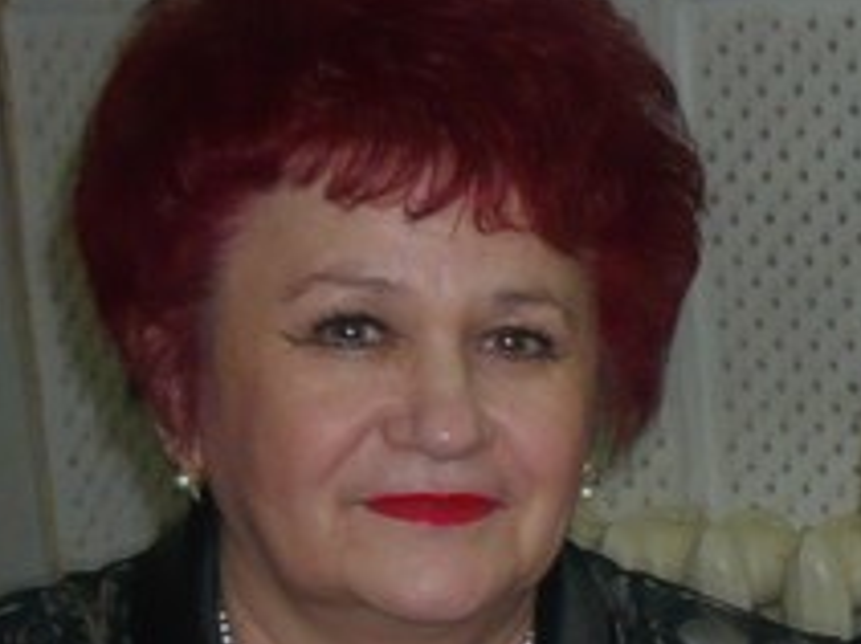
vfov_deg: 11.2
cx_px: 1428
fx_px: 3207
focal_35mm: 129
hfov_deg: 14.0
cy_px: 868
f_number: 3.1
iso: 100
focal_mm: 5.5
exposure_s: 1/30
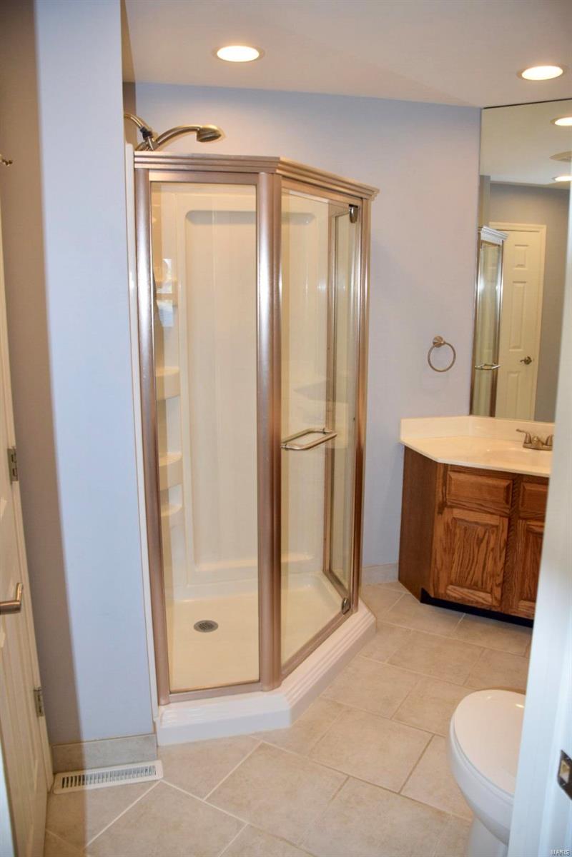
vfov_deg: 61.9
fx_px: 715
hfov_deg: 43.6
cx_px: 286
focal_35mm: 30
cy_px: 428
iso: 800
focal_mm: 20
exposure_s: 1/100
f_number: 5
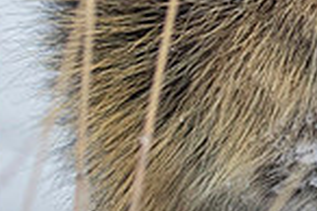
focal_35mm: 351
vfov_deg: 3.9
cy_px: -4
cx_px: 457
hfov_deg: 5.8
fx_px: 3087
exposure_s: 1/80
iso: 1000
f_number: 3.2
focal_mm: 70
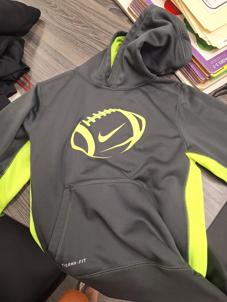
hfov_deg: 58.9
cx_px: 114
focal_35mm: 23
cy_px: 151
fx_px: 201
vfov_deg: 73.9
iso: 80
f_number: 1.8
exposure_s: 1/60
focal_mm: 5.54
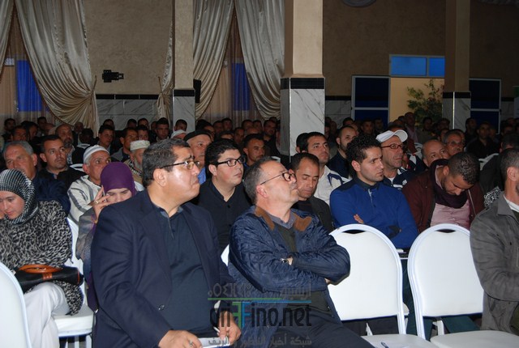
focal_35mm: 57
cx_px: 260
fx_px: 824
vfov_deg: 23.9
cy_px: 174
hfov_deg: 35.0
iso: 200
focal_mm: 38
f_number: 7.1
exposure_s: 1/60
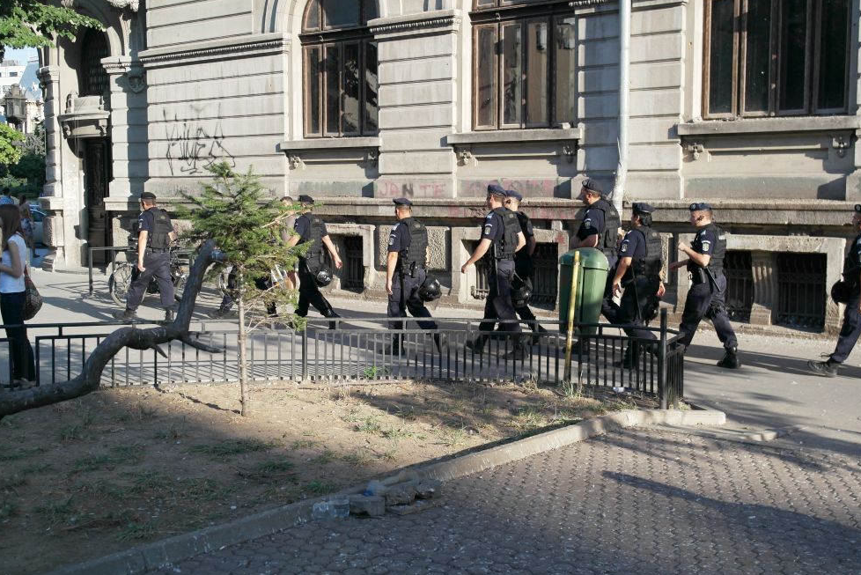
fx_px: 1077
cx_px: 420
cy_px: 280
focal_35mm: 45
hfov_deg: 43.6
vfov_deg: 29.9
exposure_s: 1/320
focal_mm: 28
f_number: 5
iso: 200
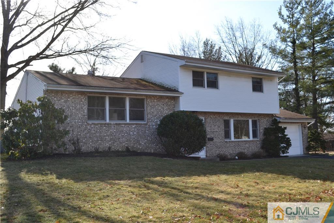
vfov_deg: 34.2
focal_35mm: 39
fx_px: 362
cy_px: 112
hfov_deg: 49.6
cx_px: 167
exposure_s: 1/200
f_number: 7.1
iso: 100
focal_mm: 26
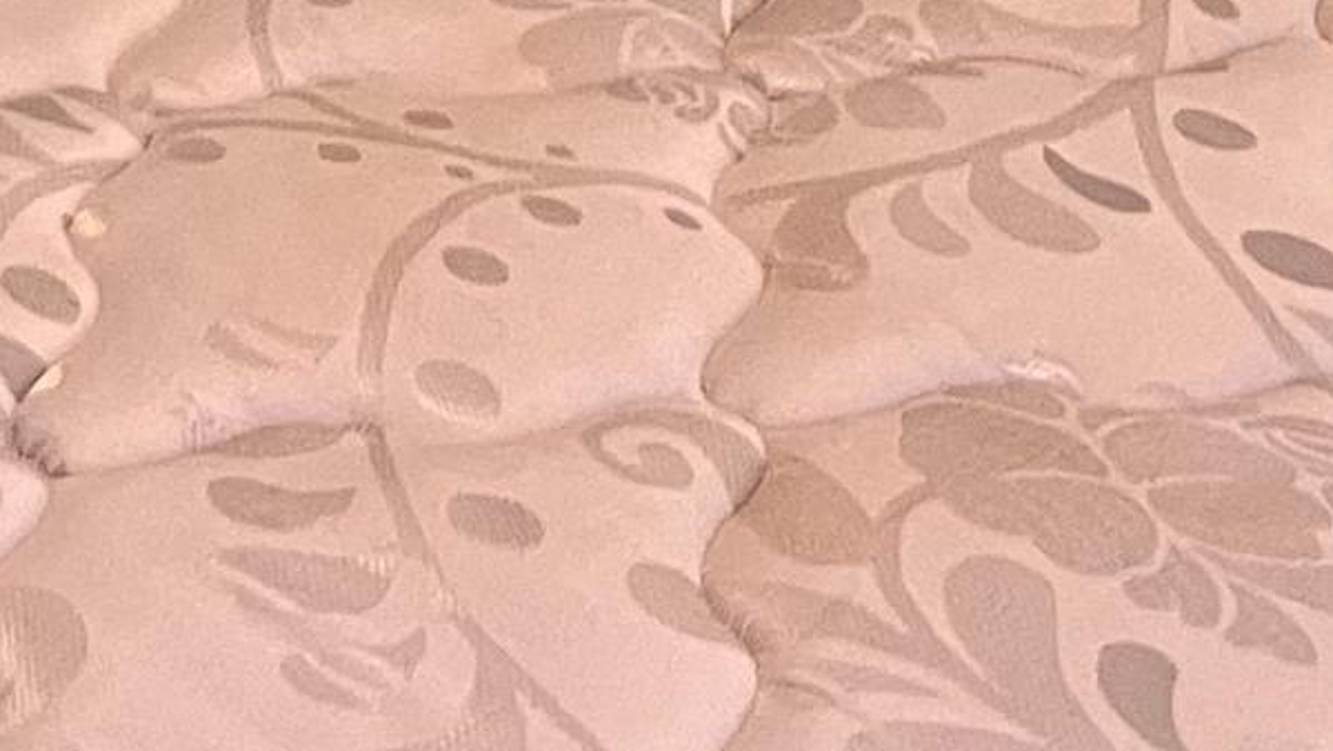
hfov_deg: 14.7
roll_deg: +2.0
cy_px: -1402
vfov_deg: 7.5
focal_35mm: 145
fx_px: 5127
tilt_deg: -12.1
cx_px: 1186
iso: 250
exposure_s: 1/60
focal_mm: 5.1
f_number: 1.6
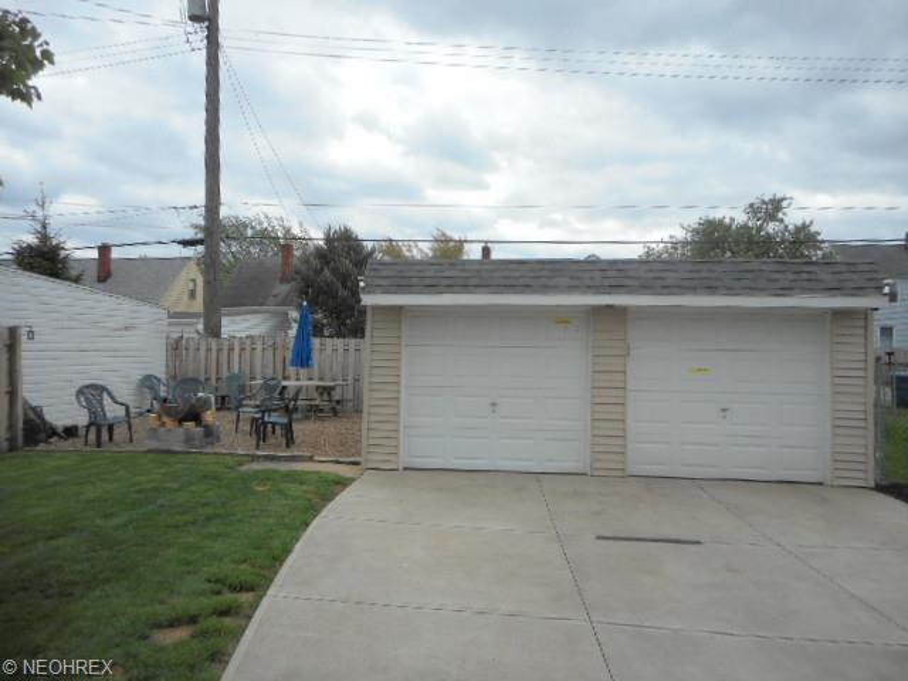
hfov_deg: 69.4
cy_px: 340
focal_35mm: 25
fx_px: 656
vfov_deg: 54.9
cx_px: 454
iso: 80
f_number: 3.7
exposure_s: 1/500
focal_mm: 4.5
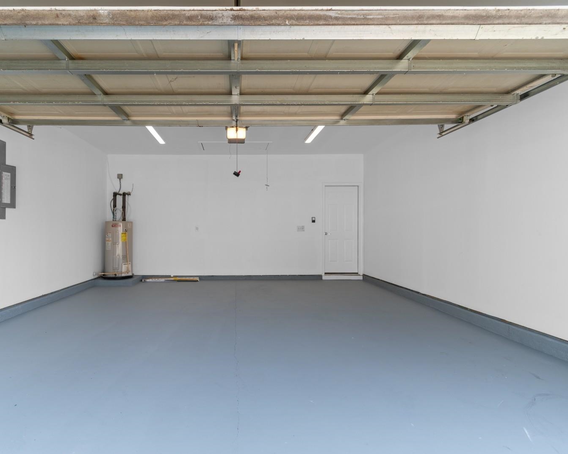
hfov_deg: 88.8
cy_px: 227
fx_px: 286
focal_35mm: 17
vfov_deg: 77.0
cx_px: 234
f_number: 4.5
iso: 100
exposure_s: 1/60
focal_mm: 10
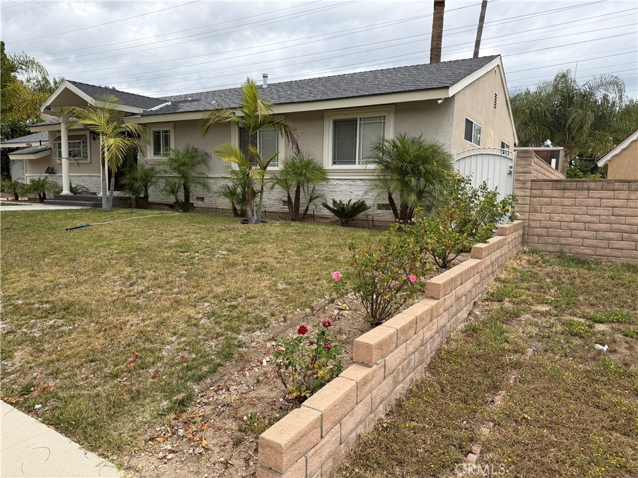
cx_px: 319
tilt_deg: -6.2
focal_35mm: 24
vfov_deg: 56.8
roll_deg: -0.9
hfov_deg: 71.6
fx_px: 442
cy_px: 239
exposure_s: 1/2703
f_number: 1.78
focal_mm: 6.76
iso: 80
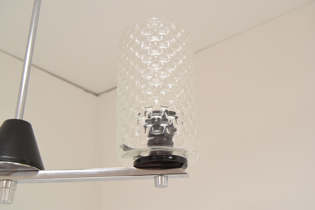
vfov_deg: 31.9
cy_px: 105
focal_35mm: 42
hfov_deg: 46.4
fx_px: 368
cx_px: 158
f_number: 6.3
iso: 1600
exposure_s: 1/160
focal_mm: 28
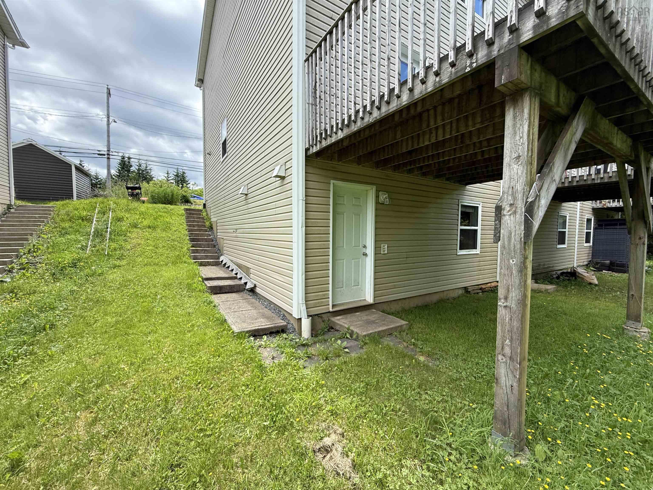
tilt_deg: -2.3
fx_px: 264
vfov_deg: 85.7
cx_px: 326
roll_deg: -0.9
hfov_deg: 102.1
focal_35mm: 14
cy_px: 245
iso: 64
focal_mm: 2.22
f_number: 2.2
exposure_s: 1/368
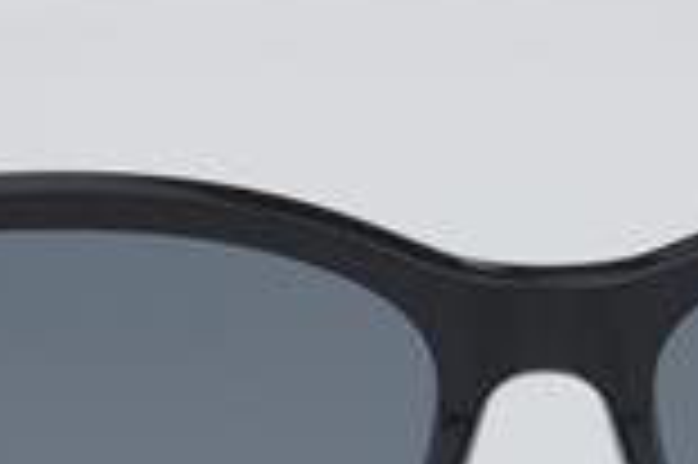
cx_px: 549
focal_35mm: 213
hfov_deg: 9.6
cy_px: 496
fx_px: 4131
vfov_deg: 6.4
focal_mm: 55
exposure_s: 1/4
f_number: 32
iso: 100
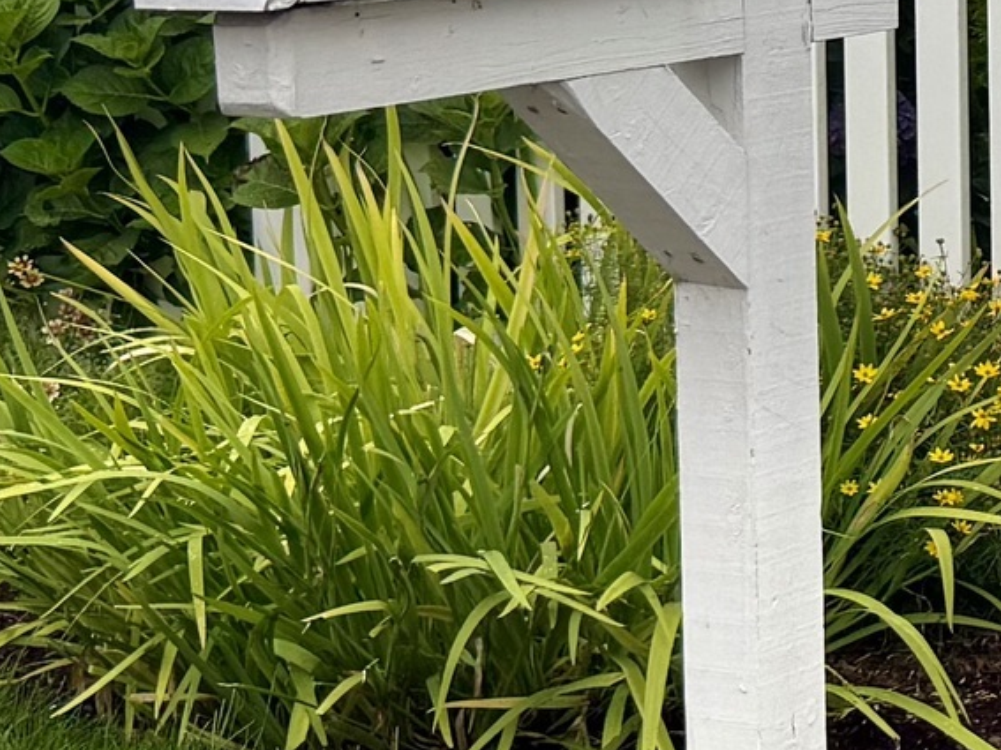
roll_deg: -0.6
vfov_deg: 11.2
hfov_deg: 13.4
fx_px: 3758
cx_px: 1887
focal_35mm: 130
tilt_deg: -5.7
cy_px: -108
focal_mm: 6.76
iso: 80
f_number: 1.78
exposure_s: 1/407
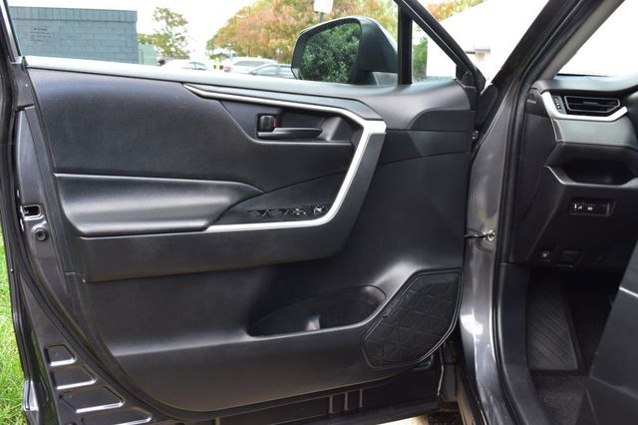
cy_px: 212
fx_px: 585
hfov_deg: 57.2
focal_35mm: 33
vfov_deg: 39.9
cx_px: 319
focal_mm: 22
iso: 400
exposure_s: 1/50
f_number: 8
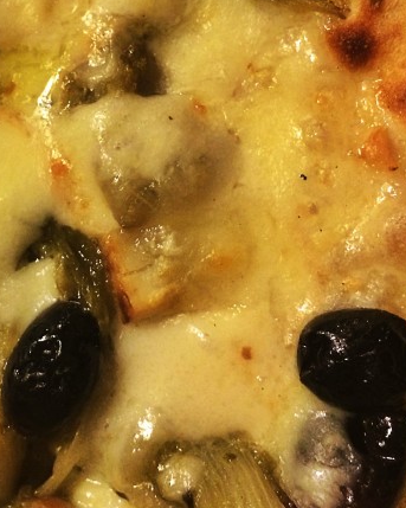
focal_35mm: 58
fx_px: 871
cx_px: 110
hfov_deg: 26.0
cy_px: 185
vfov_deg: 32.3
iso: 320
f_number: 2.2
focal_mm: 4.12
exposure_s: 1/30
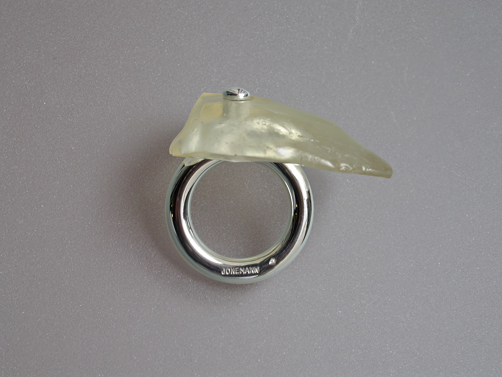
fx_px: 1813
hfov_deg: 15.8
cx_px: 251
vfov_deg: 11.9
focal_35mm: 125
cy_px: 188
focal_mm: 26
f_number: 4.5
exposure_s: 1/67.6
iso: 100
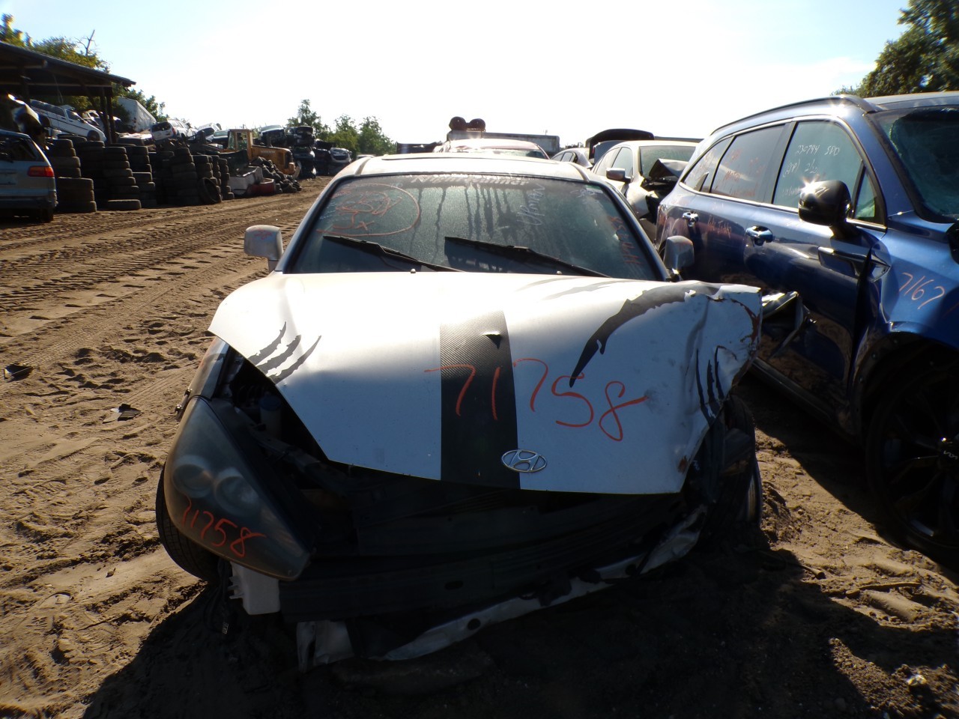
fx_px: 665
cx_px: 480
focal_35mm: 24
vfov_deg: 56.8
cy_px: 360
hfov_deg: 71.6
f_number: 4.4
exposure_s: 1/640
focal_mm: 4.3
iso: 100
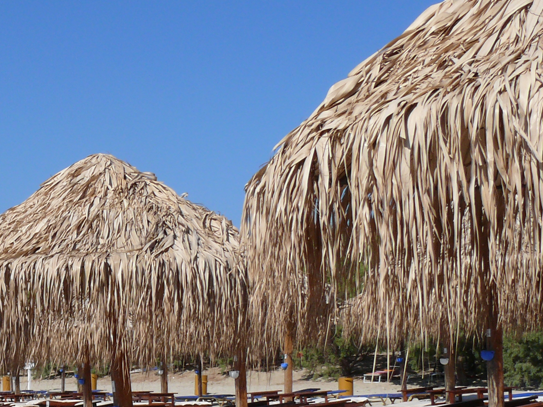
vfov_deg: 16.9
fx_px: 1349
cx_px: -50
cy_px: 359
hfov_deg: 21.6
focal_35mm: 86
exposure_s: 1/500
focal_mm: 7.4
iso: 100
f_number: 8
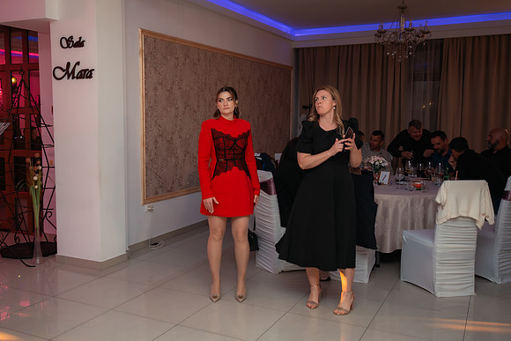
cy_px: 169
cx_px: 229
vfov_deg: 35.8
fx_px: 527
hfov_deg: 51.6
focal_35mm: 37
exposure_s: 1/200
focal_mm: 30
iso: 1600
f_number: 2.8
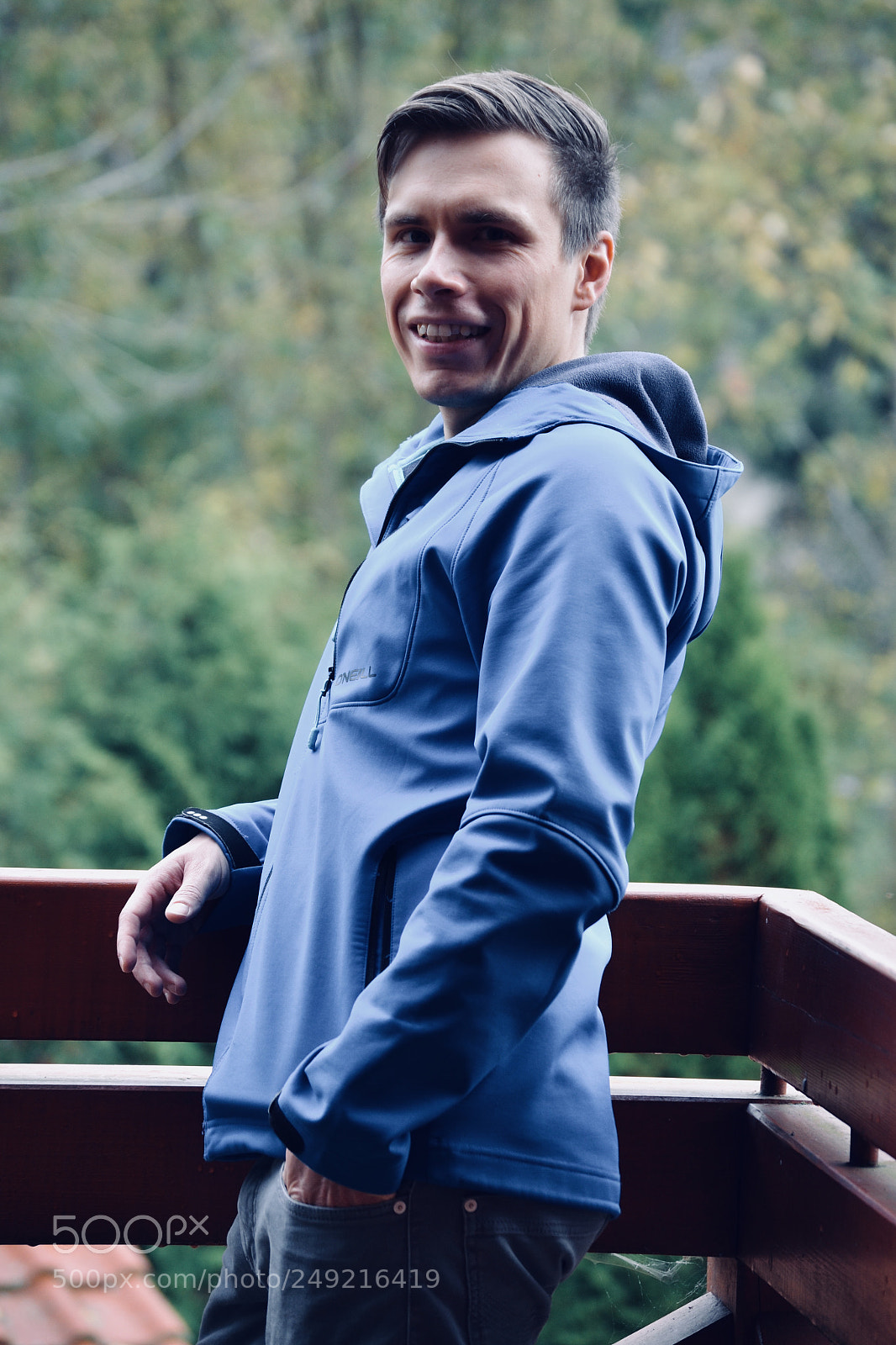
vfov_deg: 15.2
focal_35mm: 135
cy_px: 672
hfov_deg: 10.2
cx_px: 448
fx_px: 5042
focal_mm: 90
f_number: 4.5
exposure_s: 1/125
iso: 400
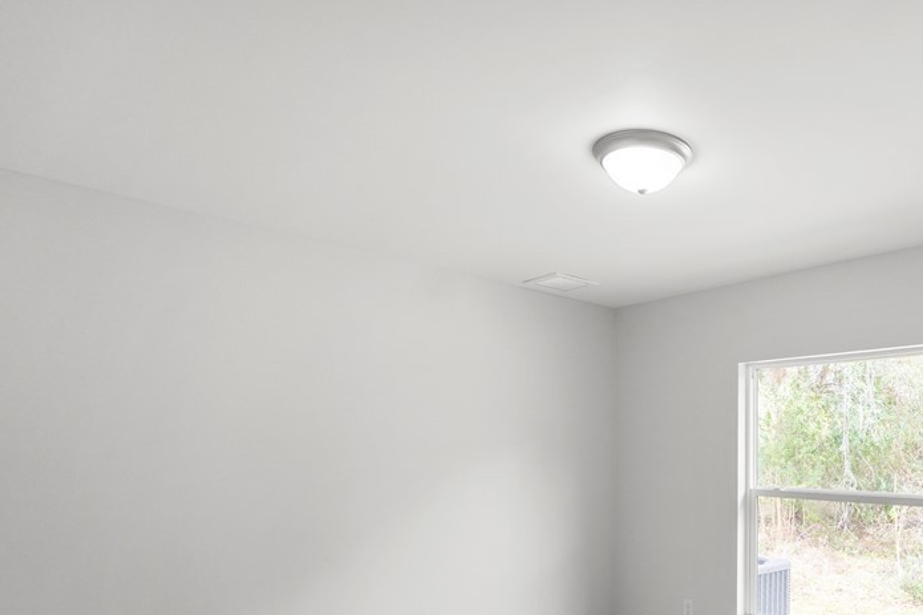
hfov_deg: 67.8
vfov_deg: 49.2
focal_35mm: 25
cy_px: 461
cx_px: 672
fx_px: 641
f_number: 4
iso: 320
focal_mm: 16
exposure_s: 1/160
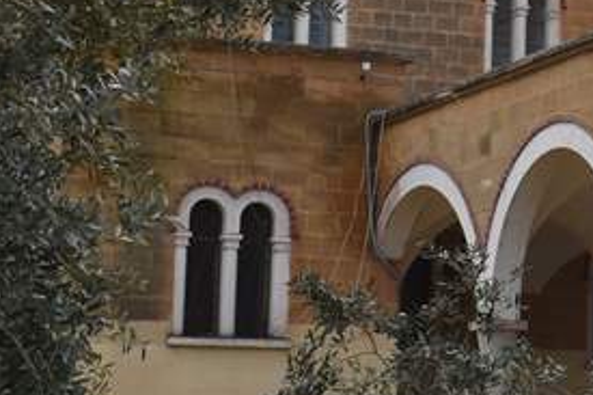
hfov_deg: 14.9
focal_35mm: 131
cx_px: 790
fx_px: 2156
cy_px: -99
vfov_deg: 10.3
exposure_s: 1/200
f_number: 10
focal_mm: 20
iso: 100
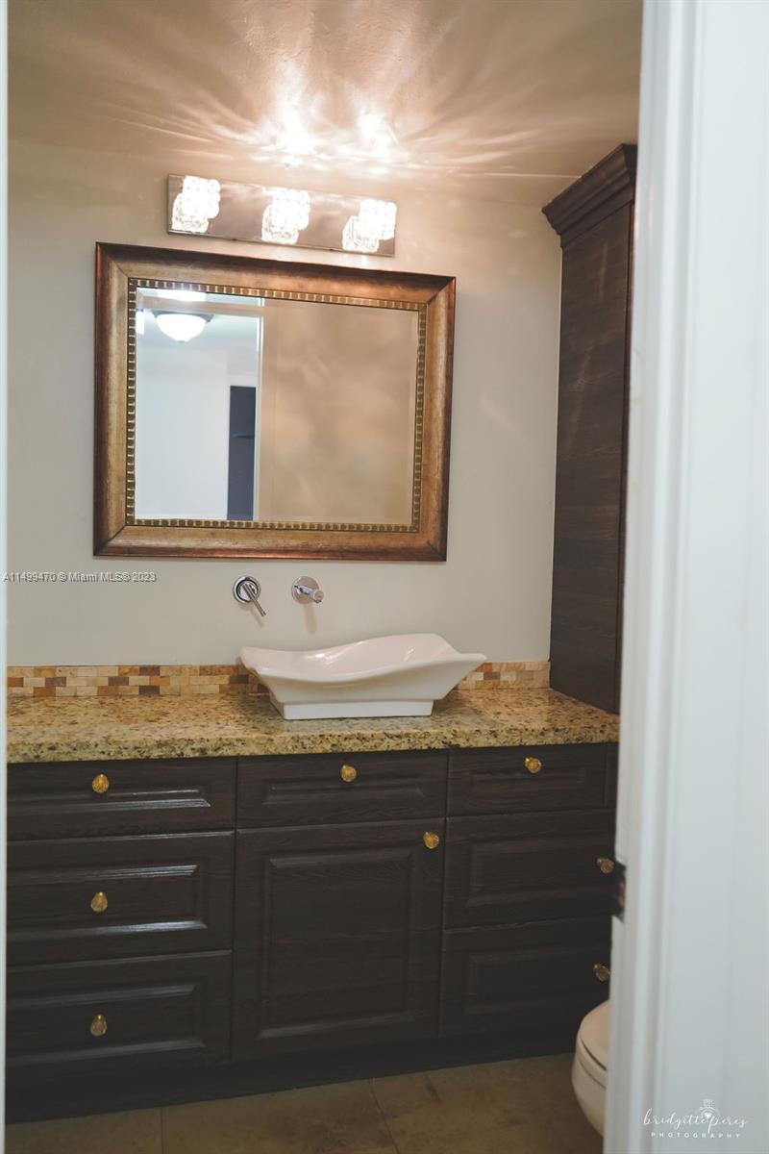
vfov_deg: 65.5
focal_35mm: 28
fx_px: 897
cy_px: 577
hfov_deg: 46.4
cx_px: 384
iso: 2500
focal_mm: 28
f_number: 3.5
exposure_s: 1/160
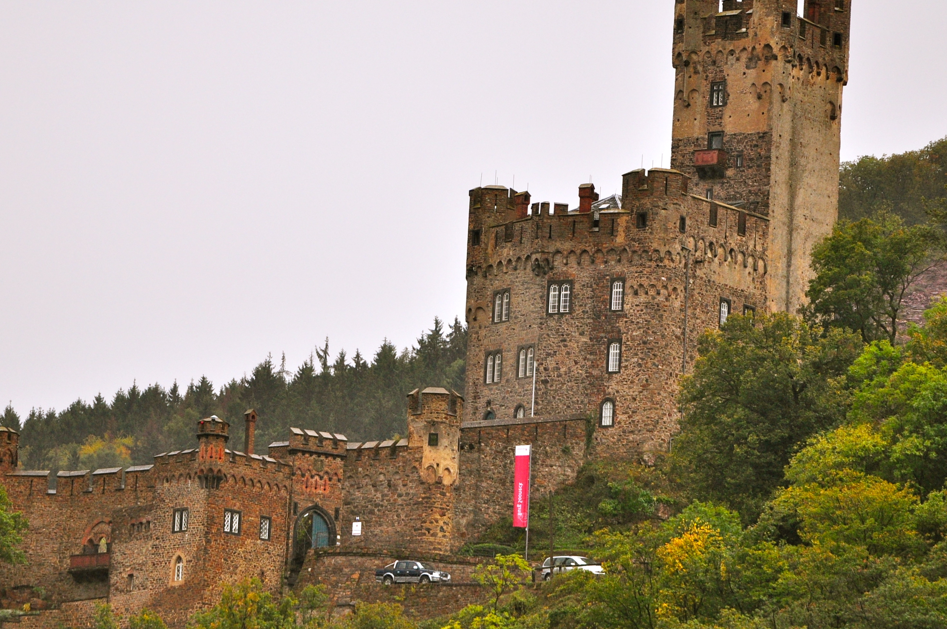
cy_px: 247
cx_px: 435
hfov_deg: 5.6
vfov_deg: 3.7
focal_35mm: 371
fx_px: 9739
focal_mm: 175
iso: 400
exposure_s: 1/2000
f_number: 2.8
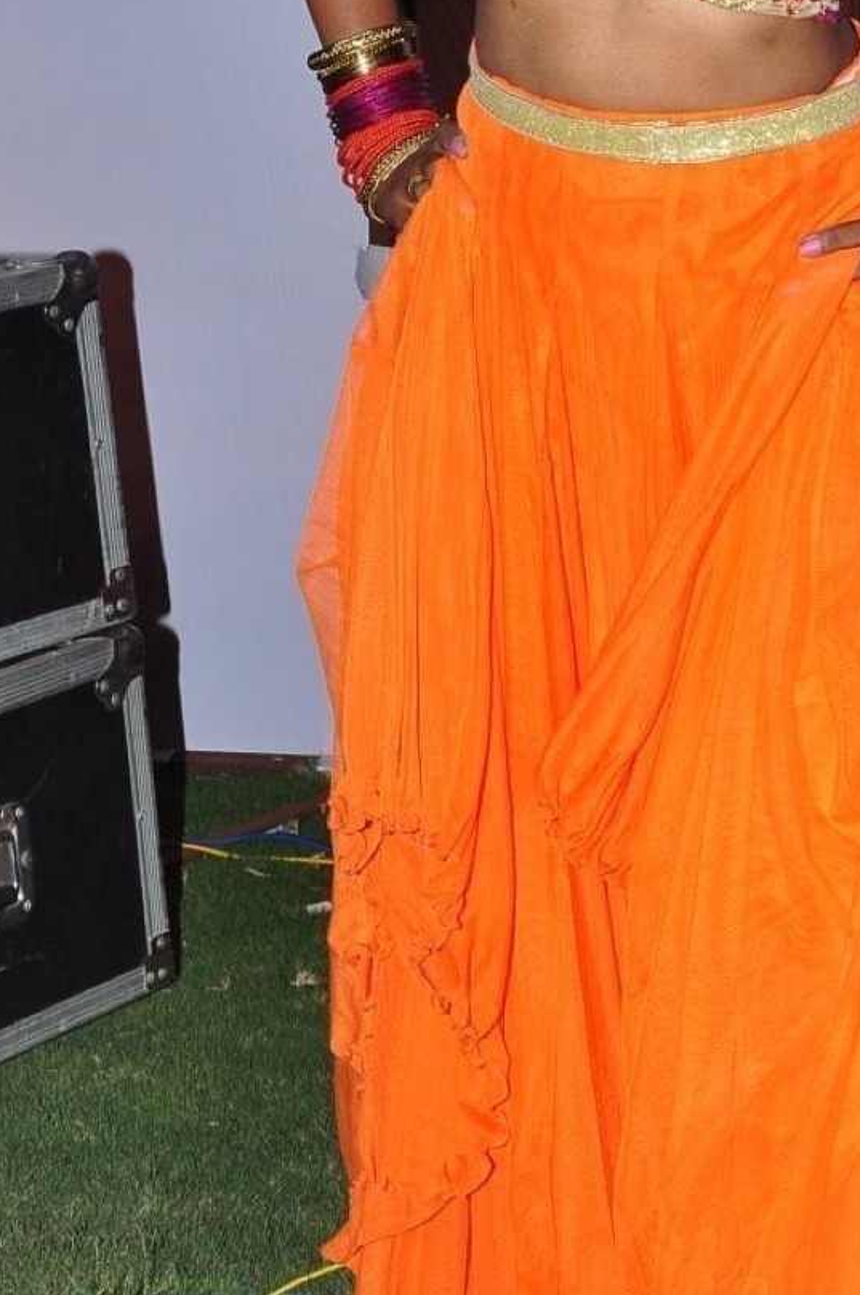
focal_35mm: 114
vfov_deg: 17.9
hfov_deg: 11.9
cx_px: 698
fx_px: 4097
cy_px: 387
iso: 400
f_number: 10
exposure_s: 1/125
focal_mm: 34
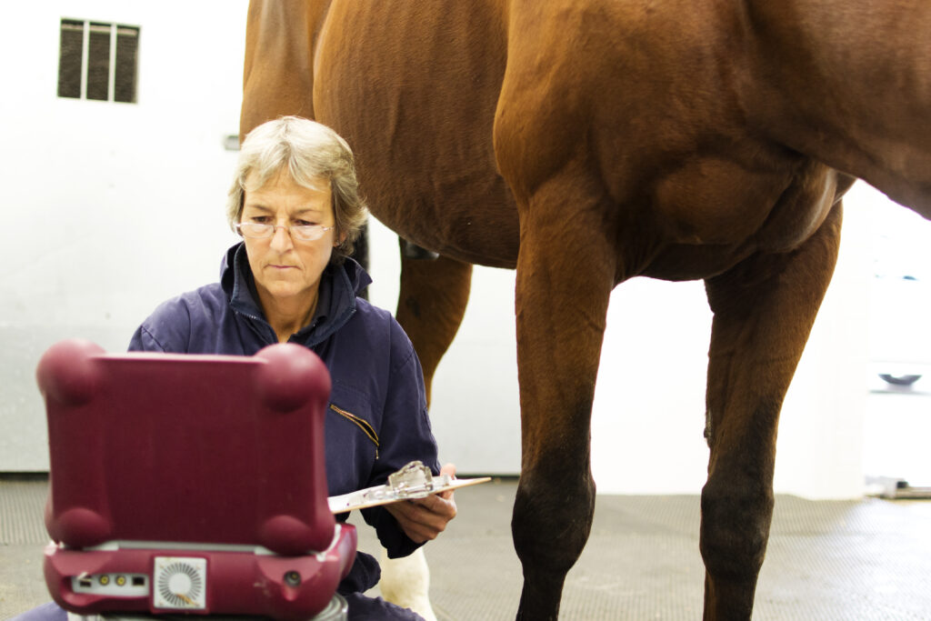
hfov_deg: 37.8
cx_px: 466
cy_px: 310
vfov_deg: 25.8
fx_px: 1358
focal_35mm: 52
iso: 800
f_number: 2
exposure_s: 1/160
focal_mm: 35
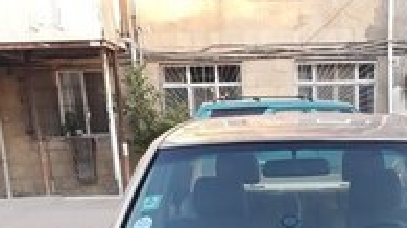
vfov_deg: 13.0
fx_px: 808
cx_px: 324
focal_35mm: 75
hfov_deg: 27.7
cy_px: 510
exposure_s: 1/50
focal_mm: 3.71
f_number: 1.7
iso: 50
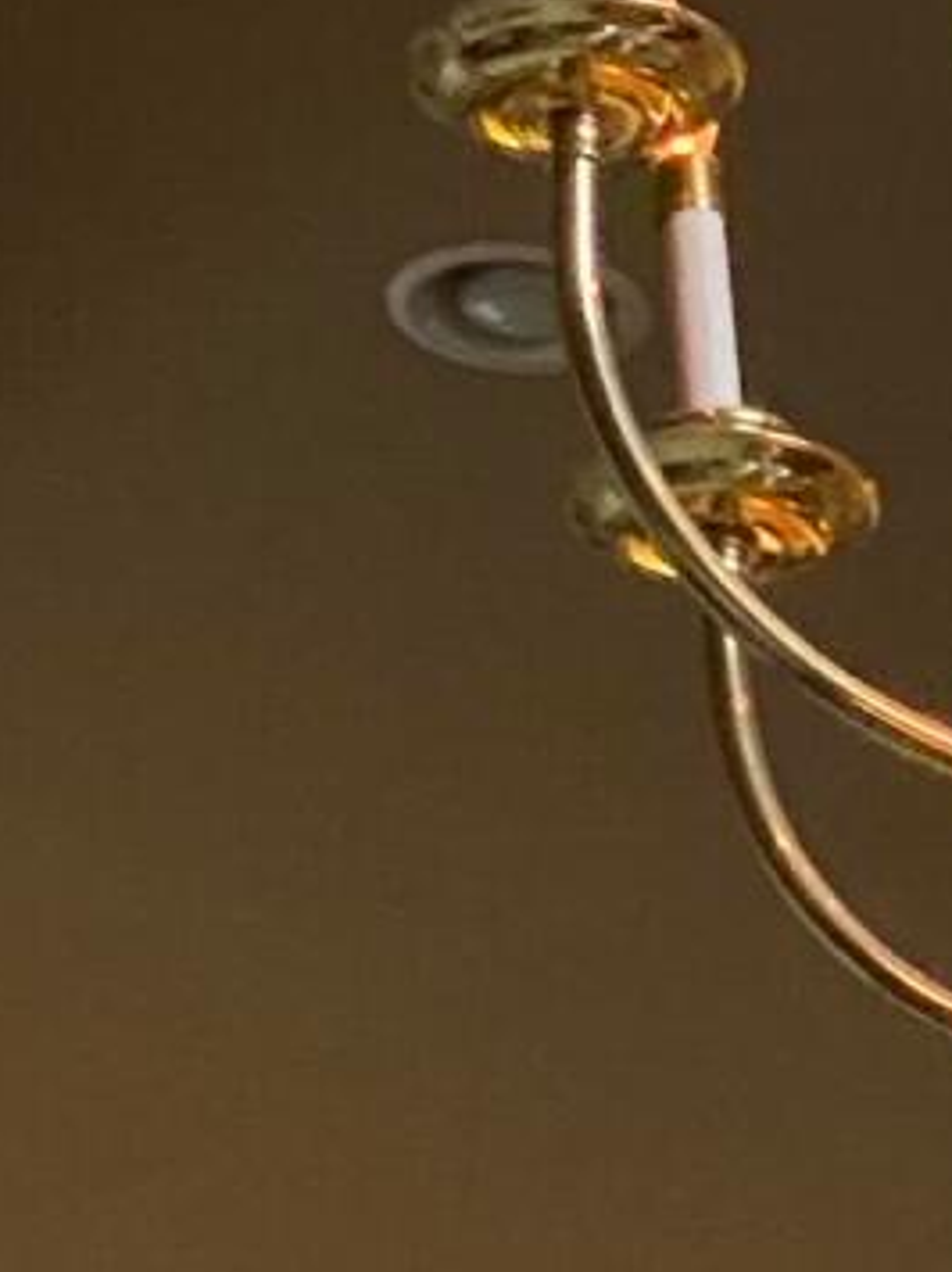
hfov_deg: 4.9
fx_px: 10750
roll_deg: +0.6
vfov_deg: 6.8
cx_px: 2201
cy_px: 928
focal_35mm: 293
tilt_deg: +27.3
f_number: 2
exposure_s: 1/30
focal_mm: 6
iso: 1000
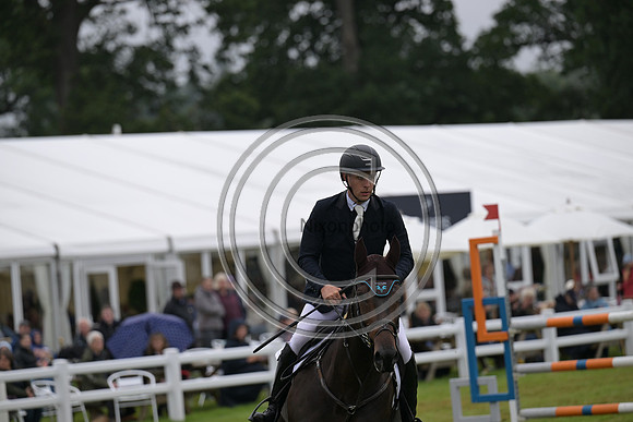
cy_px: 211
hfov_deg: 10.3
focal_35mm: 200
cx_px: 316
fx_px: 3517
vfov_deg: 6.9
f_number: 4
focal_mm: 200
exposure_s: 1/1250
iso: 500
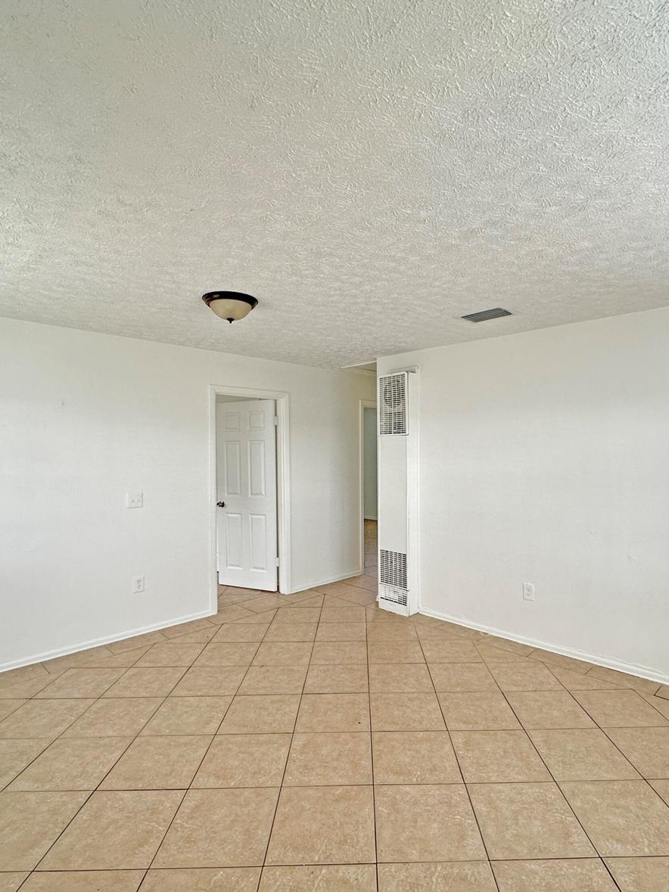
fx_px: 490
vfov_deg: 84.7
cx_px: 369
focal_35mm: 19
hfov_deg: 68.5
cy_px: 452
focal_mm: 2.22
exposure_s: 1/99
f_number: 2.2
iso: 100
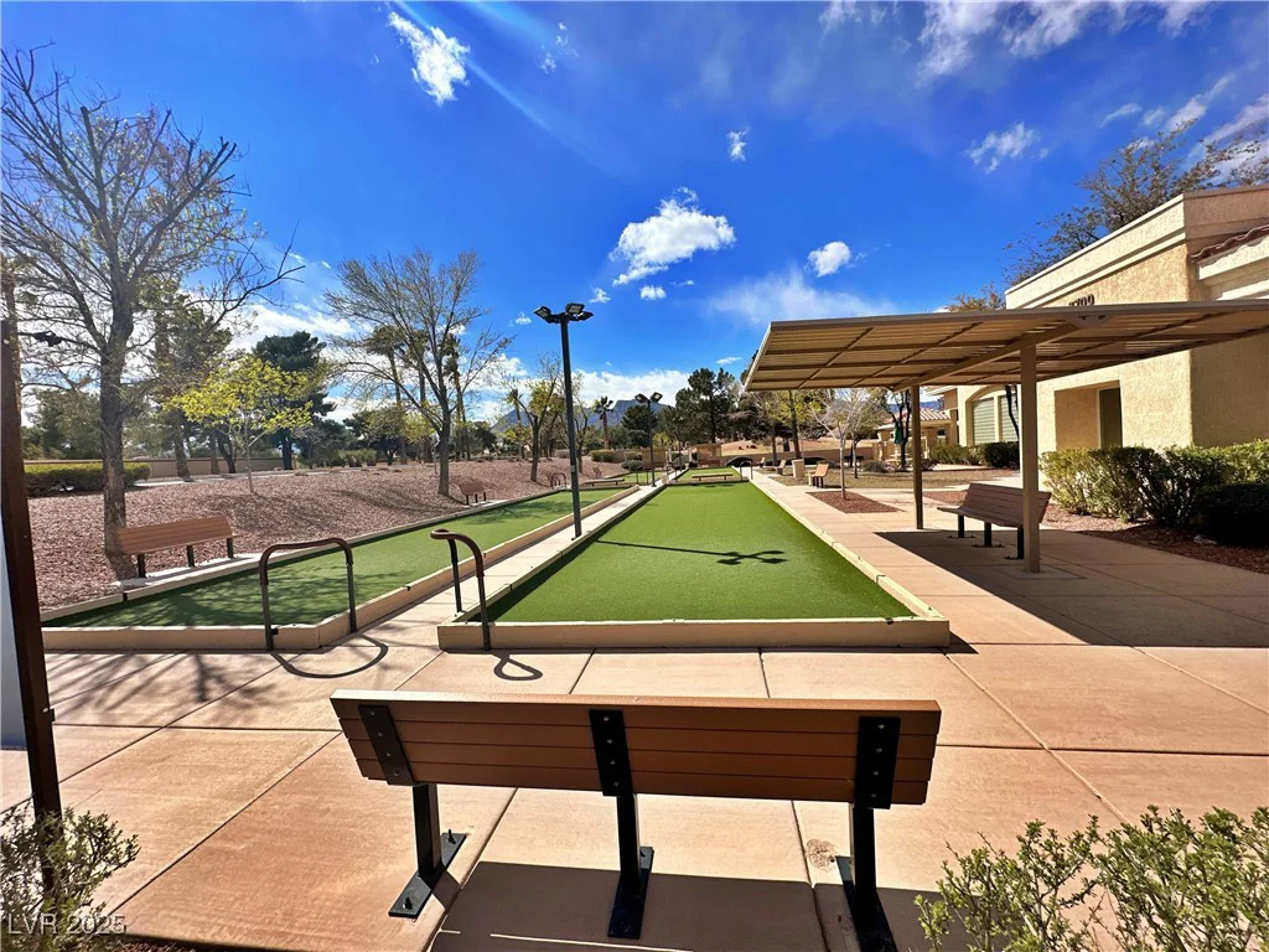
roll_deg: +3.3
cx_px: 634
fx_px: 513
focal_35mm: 14
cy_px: 476
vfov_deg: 85.7
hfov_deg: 102.1
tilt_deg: -2.6
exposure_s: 1/3401
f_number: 2.2
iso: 50
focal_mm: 2.22
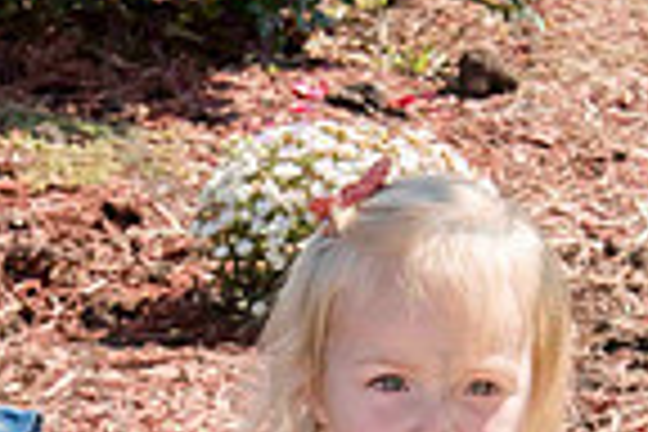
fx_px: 3762
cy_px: 623
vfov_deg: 6.5
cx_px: 266
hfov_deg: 9.8
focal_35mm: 209
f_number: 10
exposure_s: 1/320
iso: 400
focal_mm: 52
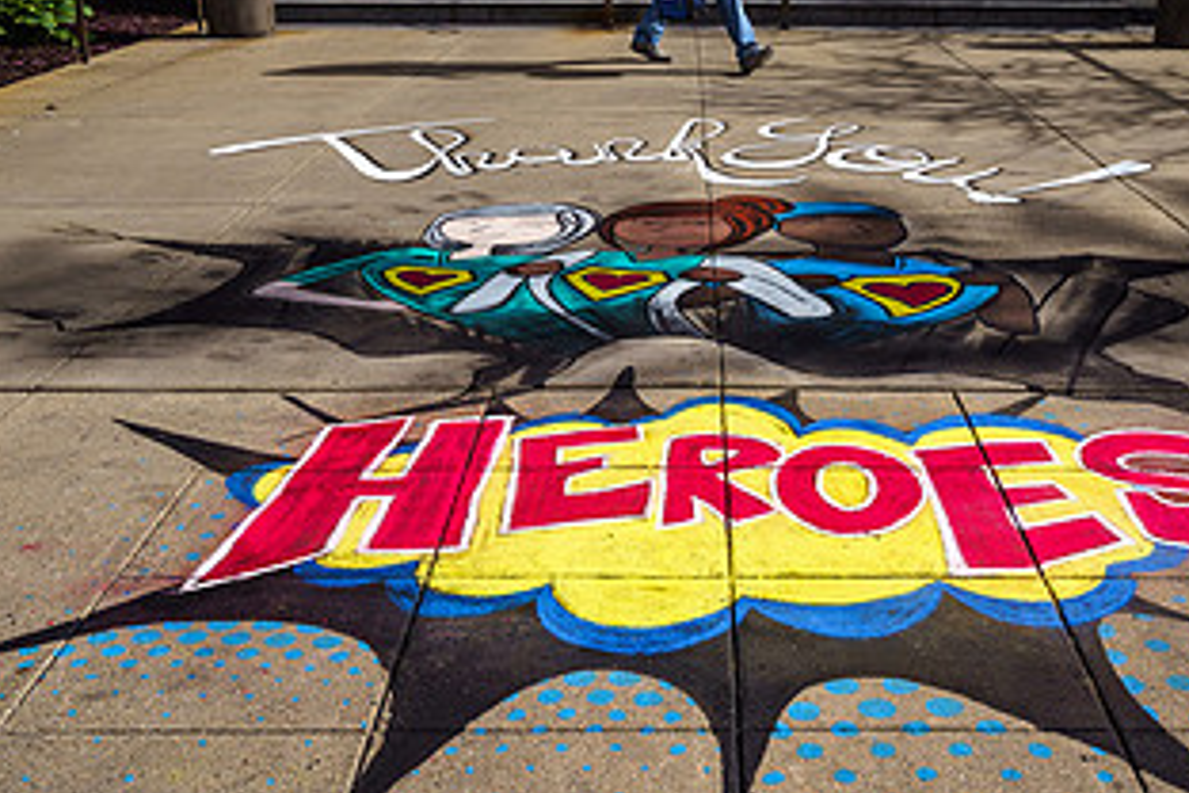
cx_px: 701
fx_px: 1486
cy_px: 311
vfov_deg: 29.8
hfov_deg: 43.4
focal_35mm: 45
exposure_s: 1/1600
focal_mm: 24
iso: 200
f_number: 5.6
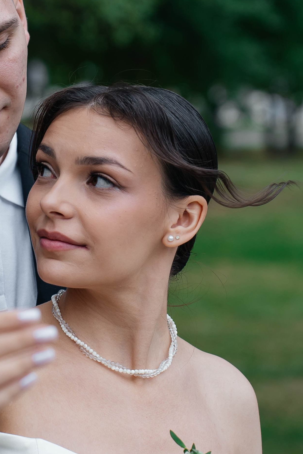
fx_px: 1956
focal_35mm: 155
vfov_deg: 13.2
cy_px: 154
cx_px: 6
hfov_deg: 8.8
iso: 50
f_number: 3.5
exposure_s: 1/200
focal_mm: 75
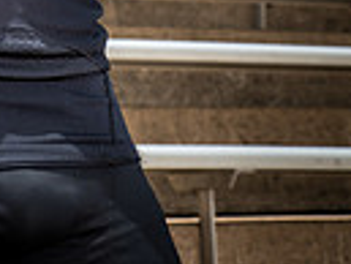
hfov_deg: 11.6
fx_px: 1705
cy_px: -321
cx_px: -49
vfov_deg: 8.3
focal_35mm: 168
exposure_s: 1/500
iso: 100
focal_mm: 50
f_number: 7.1
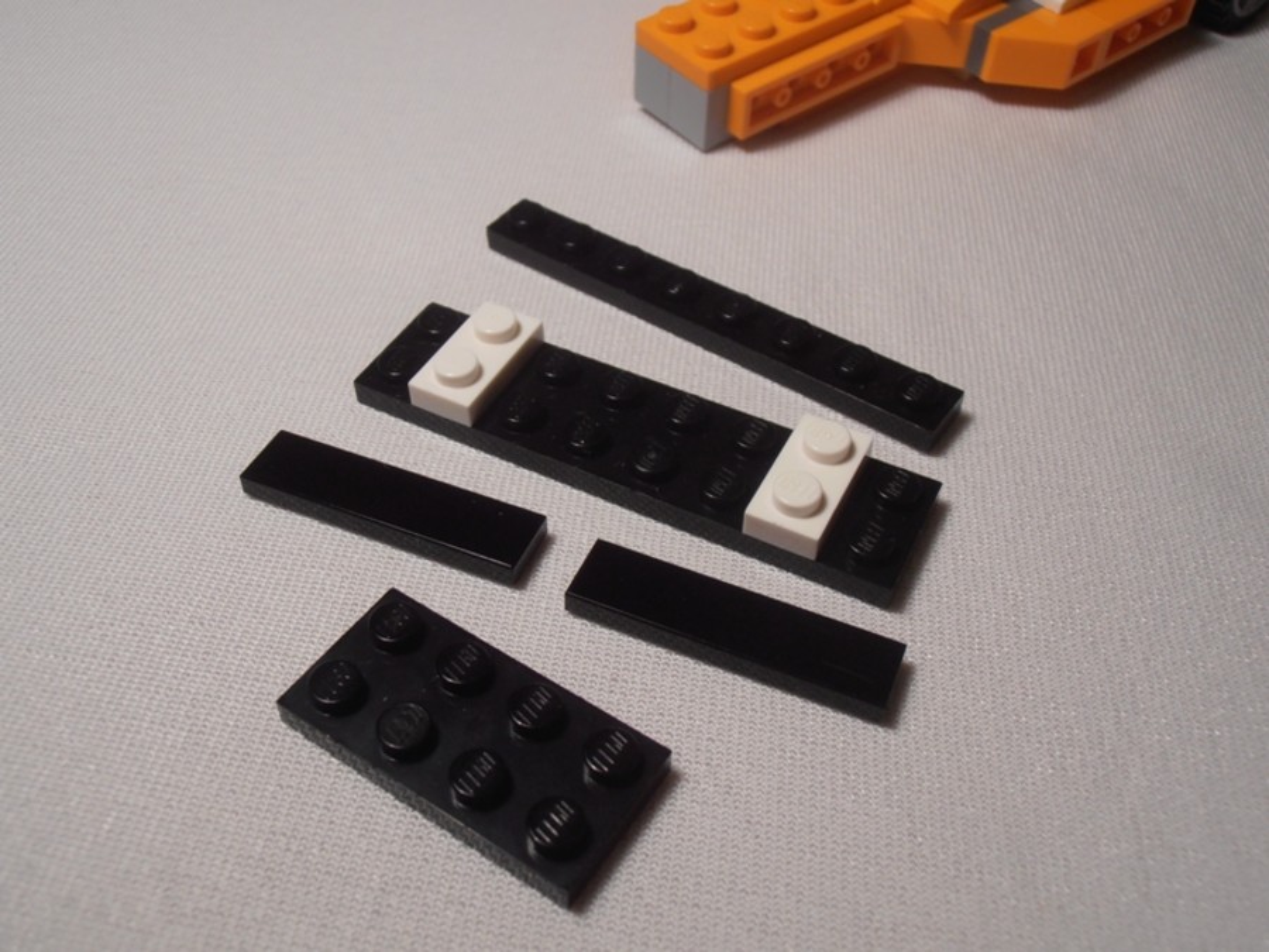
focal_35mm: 37
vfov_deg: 38.7
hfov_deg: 50.1
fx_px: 1356
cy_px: 476
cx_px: 634
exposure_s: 1/40
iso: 80
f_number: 3.9
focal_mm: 6.61
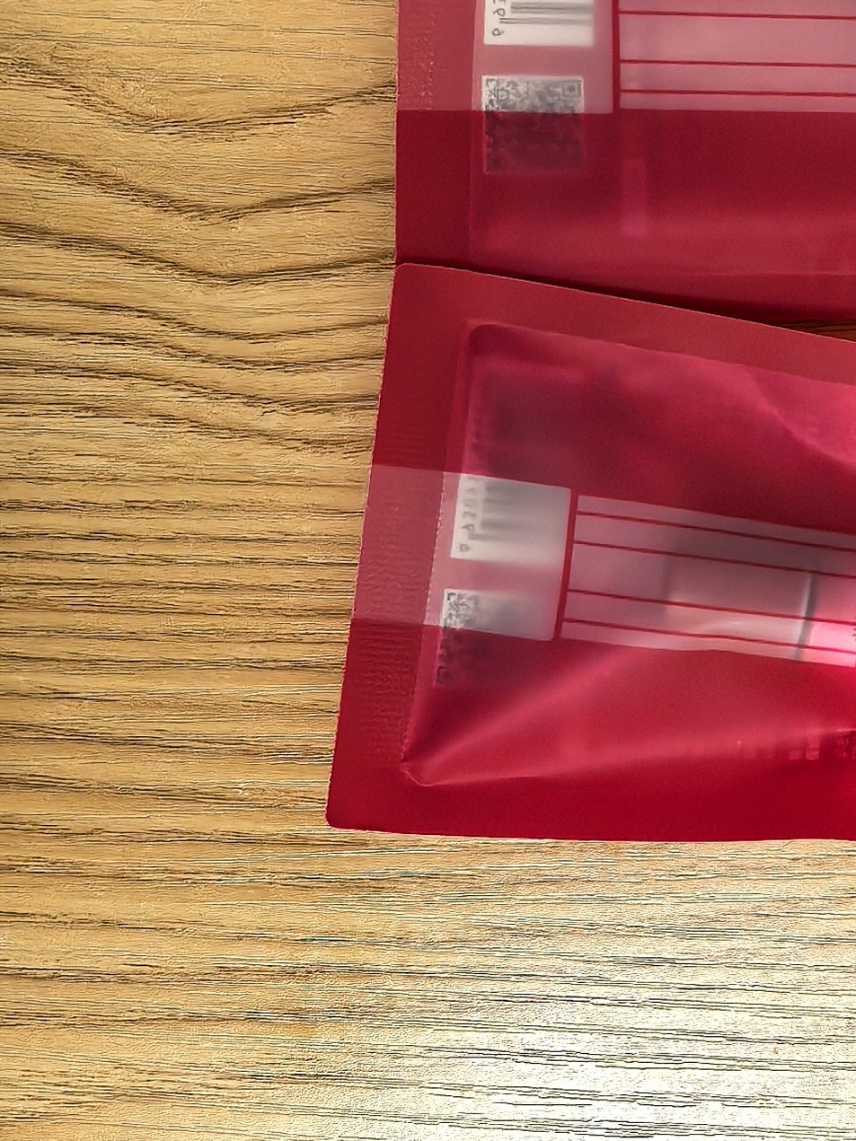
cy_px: 415
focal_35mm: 87
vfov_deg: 22.4
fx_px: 2869
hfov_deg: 15.4
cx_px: 1371
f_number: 2
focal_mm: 6.98
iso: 250
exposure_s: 1/100
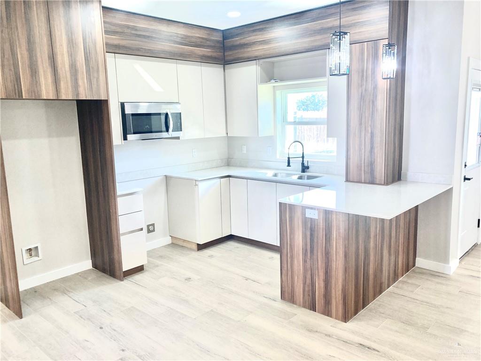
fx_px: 389
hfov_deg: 63.4
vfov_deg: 49.7
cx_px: 240
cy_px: 180
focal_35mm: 28
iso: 80
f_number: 1.8
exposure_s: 1/120
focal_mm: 3.99
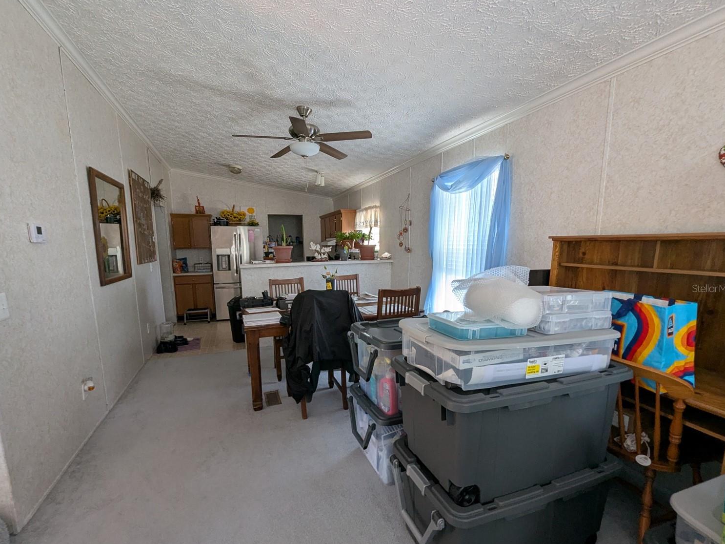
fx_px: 293
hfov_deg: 102.0
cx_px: 348
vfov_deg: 85.6
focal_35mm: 14
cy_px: 288
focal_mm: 1.95
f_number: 2.2
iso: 65
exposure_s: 1/27.7
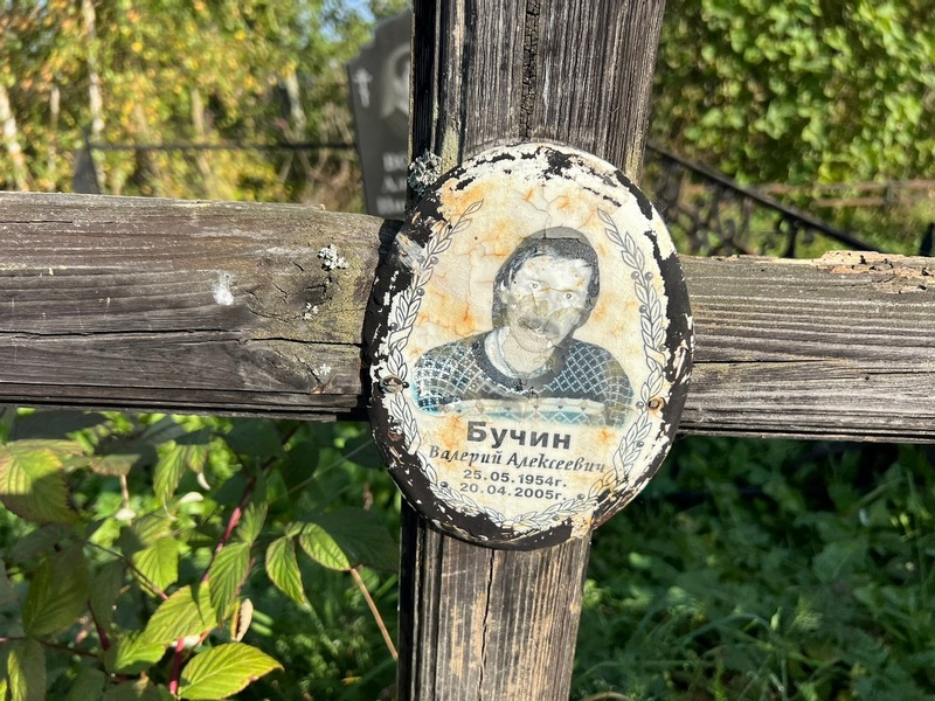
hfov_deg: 67.3
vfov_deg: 53.1
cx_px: 468
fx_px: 702
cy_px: 350
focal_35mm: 26
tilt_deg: -17.6
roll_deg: +2.5
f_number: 1.5
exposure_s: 1/3571
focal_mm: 5.7
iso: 50
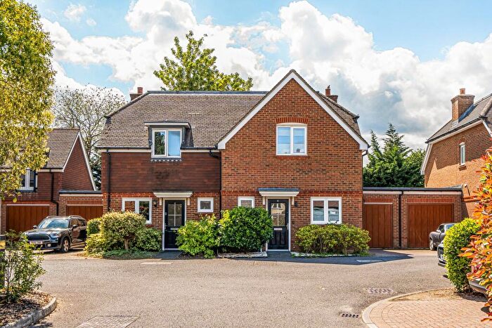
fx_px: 492
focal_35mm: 36
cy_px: 164
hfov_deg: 53.1
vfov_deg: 36.9
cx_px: 246
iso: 400
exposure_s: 1/320
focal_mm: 24
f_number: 8
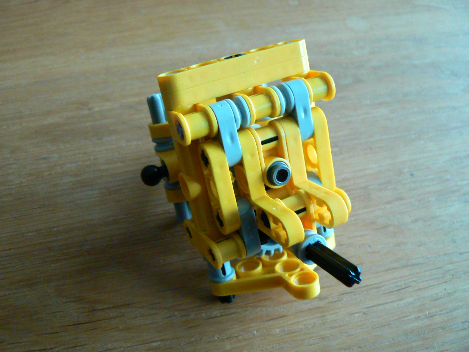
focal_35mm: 36
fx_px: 488
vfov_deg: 39.7
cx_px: 234
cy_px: 176
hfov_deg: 51.4
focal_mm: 6
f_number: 2.8
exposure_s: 1/8
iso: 200
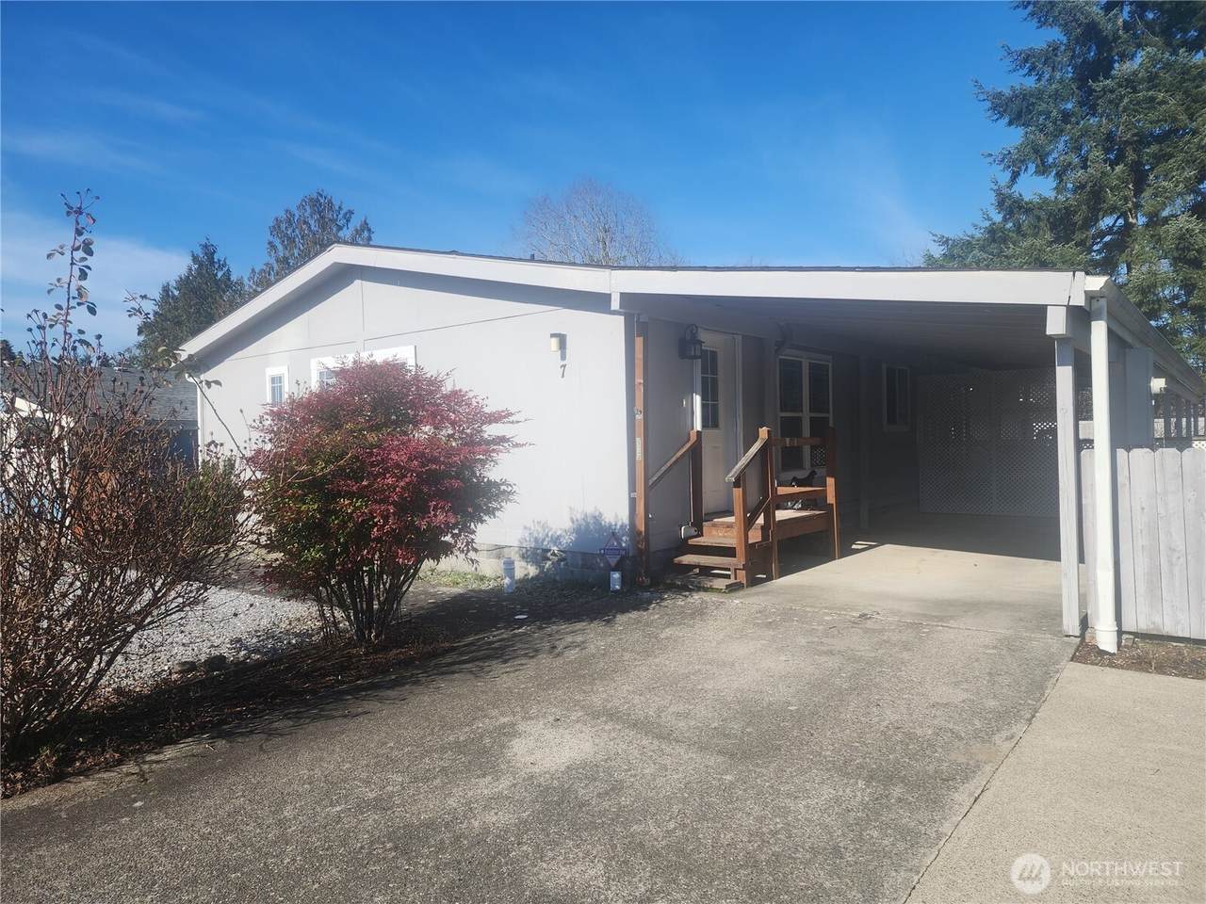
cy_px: 452
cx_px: 603
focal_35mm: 23
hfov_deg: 73.9
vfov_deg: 58.9
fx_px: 801
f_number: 1.8
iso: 12
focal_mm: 6.4
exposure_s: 1/1111
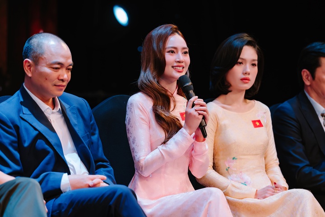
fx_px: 2139
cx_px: 162
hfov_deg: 8.7
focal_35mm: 237
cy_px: 108
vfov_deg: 5.8
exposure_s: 1/250
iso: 400
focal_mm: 158
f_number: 2.8
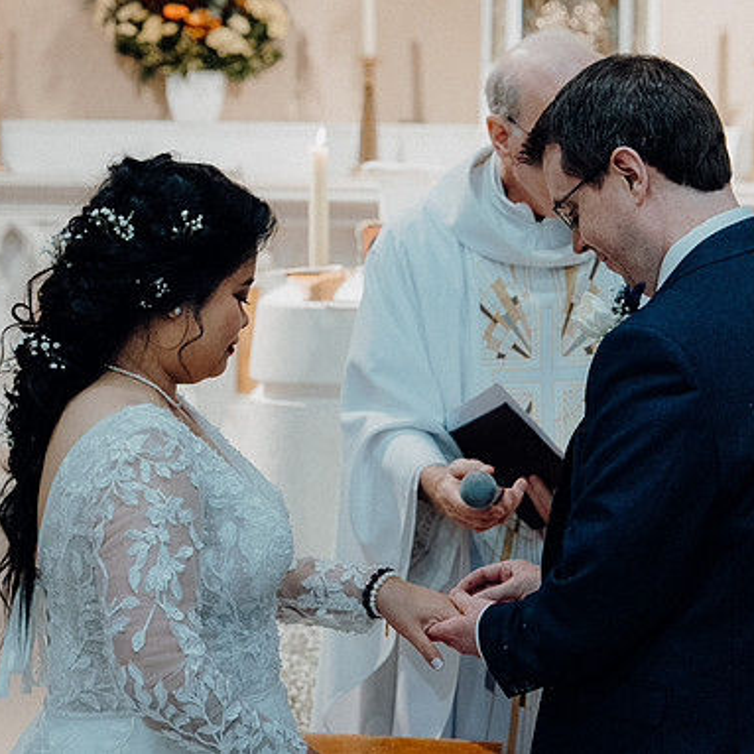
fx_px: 2661
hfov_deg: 16.1
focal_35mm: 108
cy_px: 375
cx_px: 354
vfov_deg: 16.1
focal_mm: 56
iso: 2000
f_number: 3.5
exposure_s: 1/160
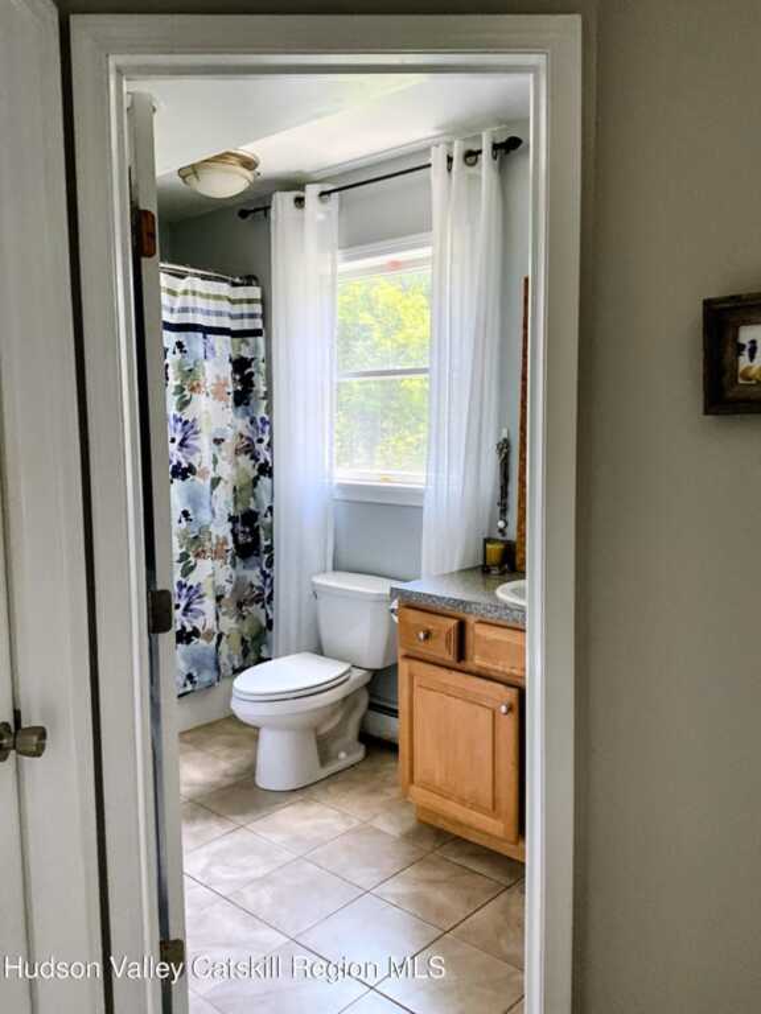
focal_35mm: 29
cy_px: 507
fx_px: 850
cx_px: 380
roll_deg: +1.7
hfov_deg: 48.2
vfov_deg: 61.7
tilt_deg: -2.8
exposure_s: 1/83
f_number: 1.8
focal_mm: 3
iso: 64
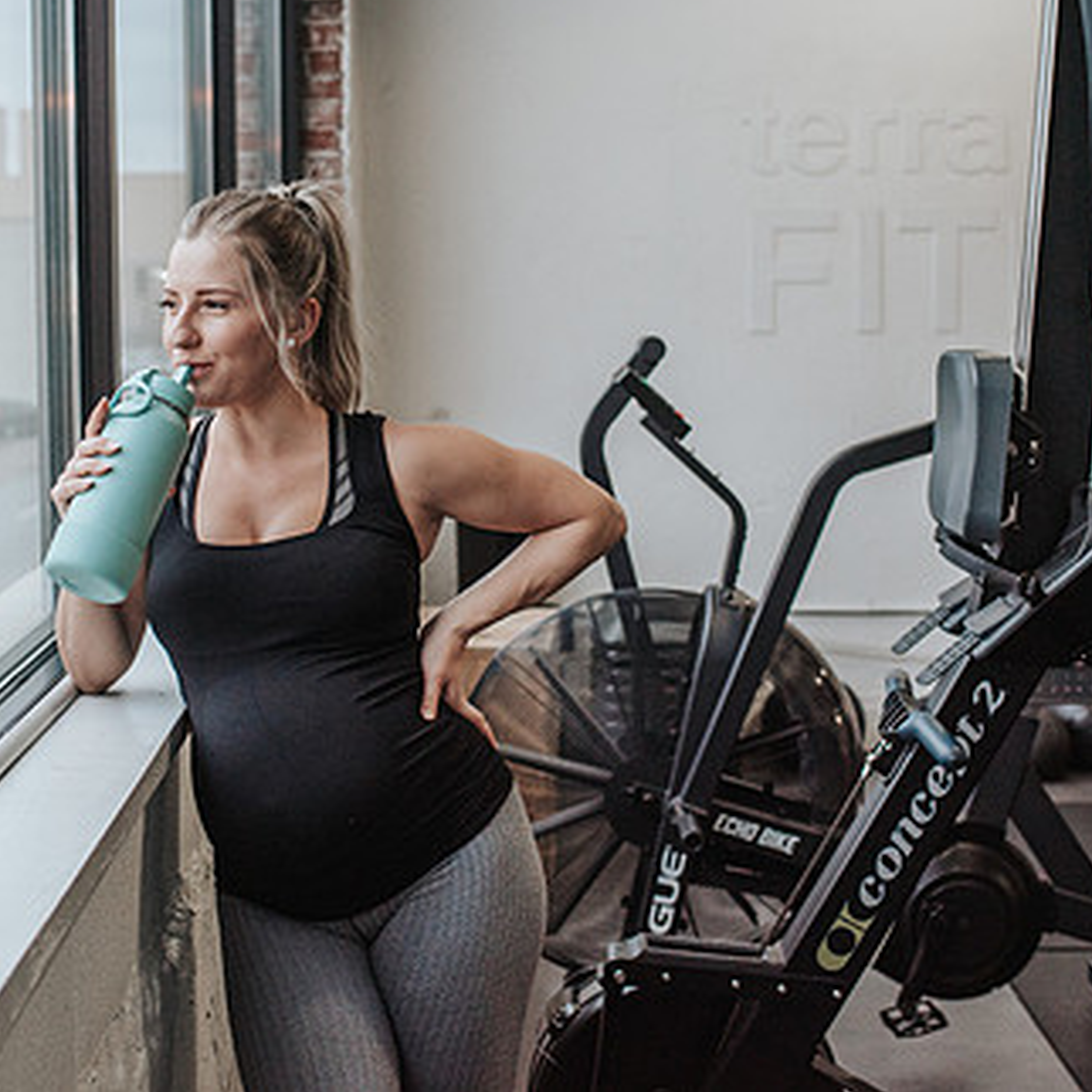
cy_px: 388
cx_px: 352
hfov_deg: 28.4
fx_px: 2141
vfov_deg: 28.5
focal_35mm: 60
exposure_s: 1/250
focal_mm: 35
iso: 800
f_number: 3.2
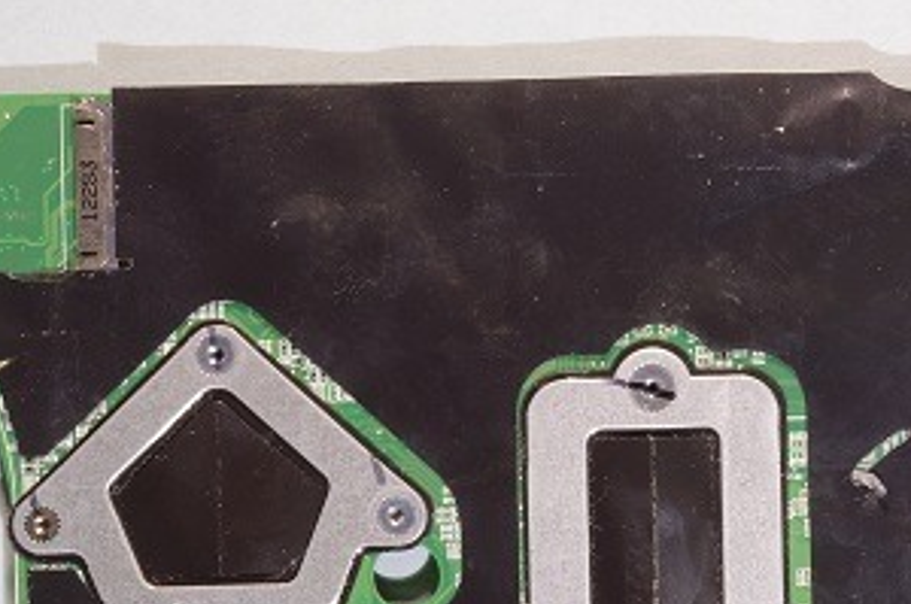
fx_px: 2937
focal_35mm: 116
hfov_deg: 17.2
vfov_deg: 11.7
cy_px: 449
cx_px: 935
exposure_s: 1/3
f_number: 8
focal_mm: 31
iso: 100
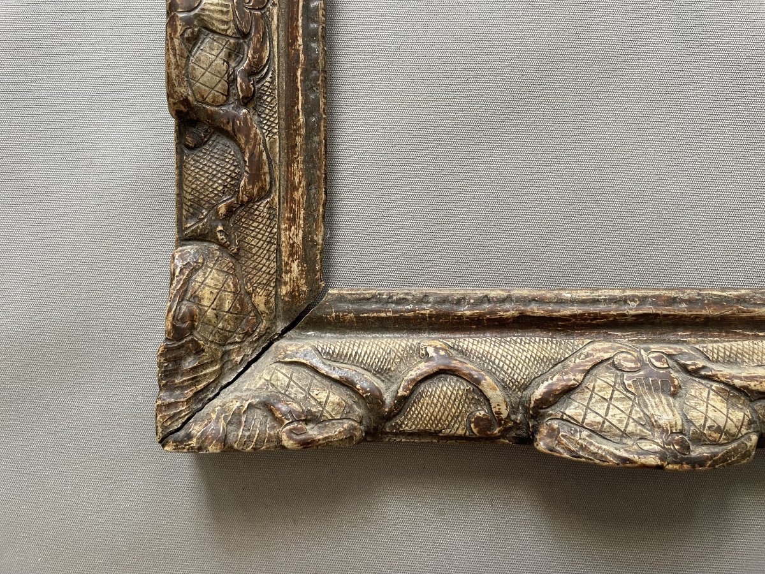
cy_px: 287
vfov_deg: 53.1
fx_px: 575
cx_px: 382
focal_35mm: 26
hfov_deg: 67.3
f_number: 1.6
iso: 160
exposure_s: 1/60
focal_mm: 4.2
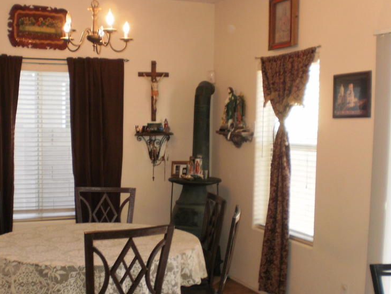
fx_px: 599
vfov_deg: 27.4
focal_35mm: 53
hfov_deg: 35.8
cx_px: 134
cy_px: 183
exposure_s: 1/30
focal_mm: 6.3
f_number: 3.1
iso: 125
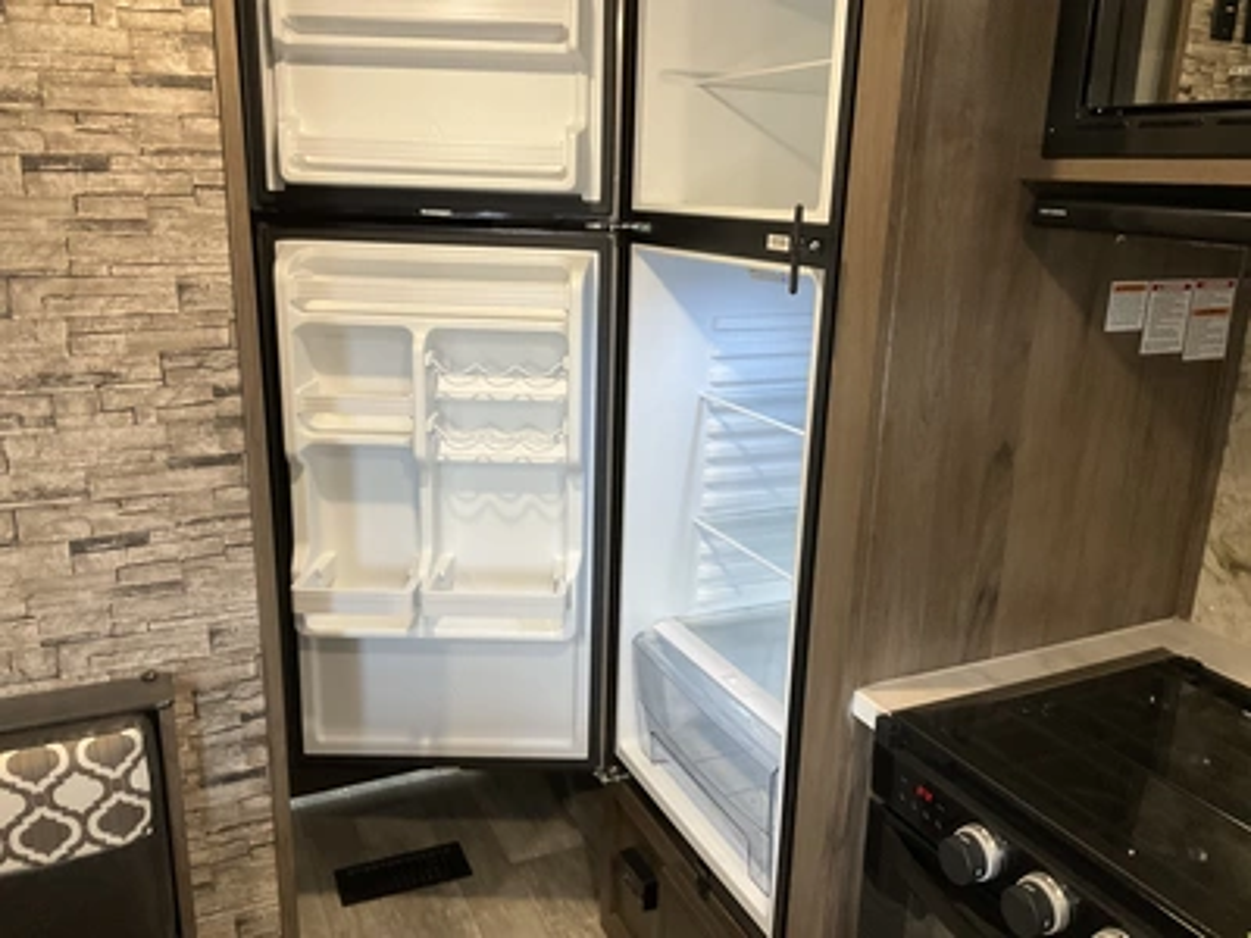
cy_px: 469
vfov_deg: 48.2
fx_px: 1048
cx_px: 626
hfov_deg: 61.7
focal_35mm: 29
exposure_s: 1/60
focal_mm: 3
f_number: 1.8
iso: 160
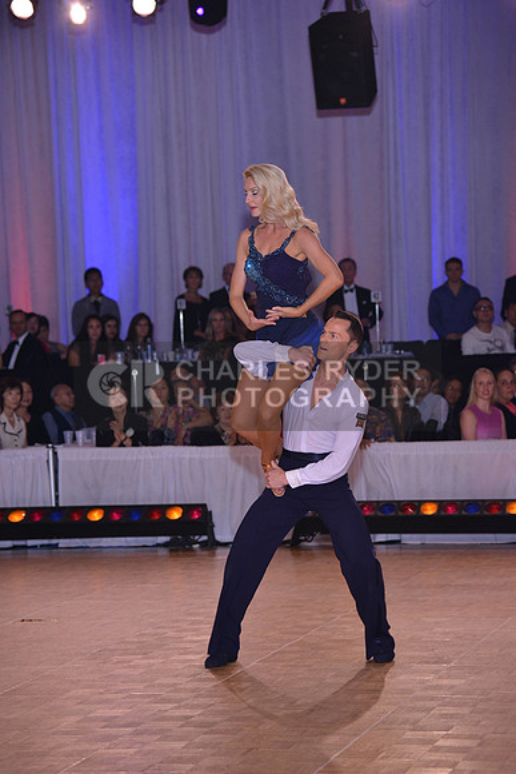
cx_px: 258
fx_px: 2578
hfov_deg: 11.4
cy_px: 387
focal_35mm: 120
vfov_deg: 17.1
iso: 1250
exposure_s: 1/250
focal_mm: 120
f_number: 4.5
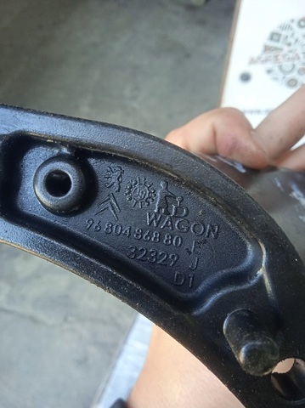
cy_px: 204
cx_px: 152
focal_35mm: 28
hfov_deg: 49.7
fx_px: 330
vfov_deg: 63.5
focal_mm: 3.43
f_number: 2.2
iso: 203
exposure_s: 1/50
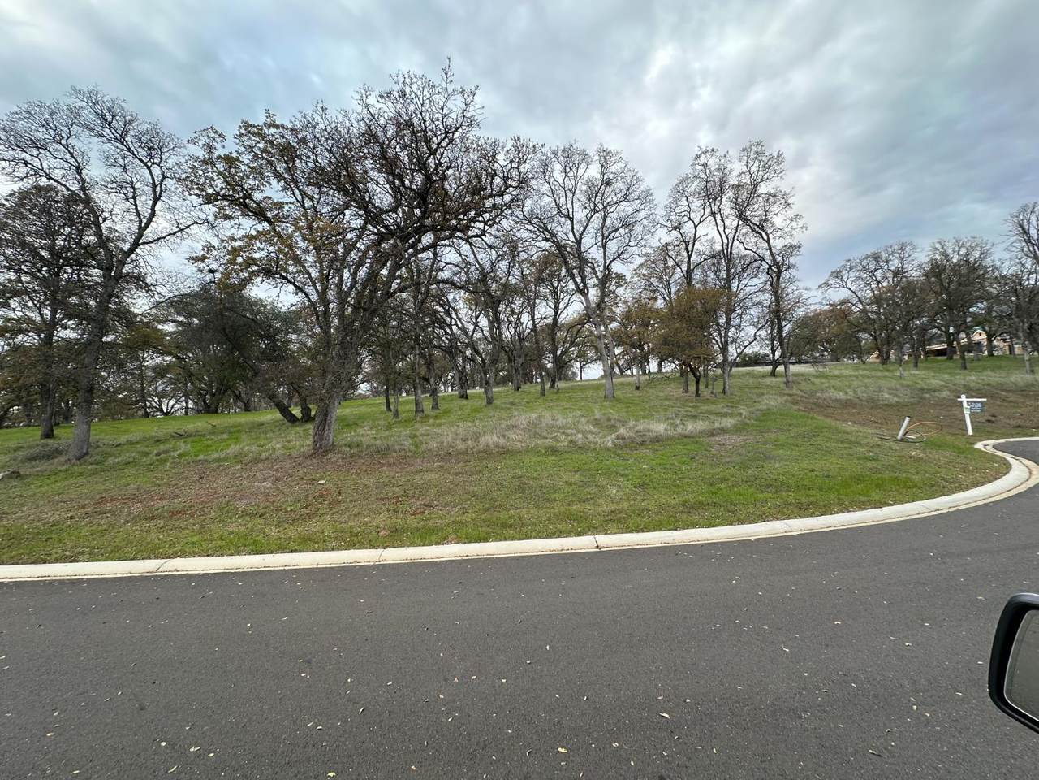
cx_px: 520
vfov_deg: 85.7
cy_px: 390
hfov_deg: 102.1
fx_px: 420
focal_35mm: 14
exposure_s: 1/117
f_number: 2.2
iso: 40
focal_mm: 2.22
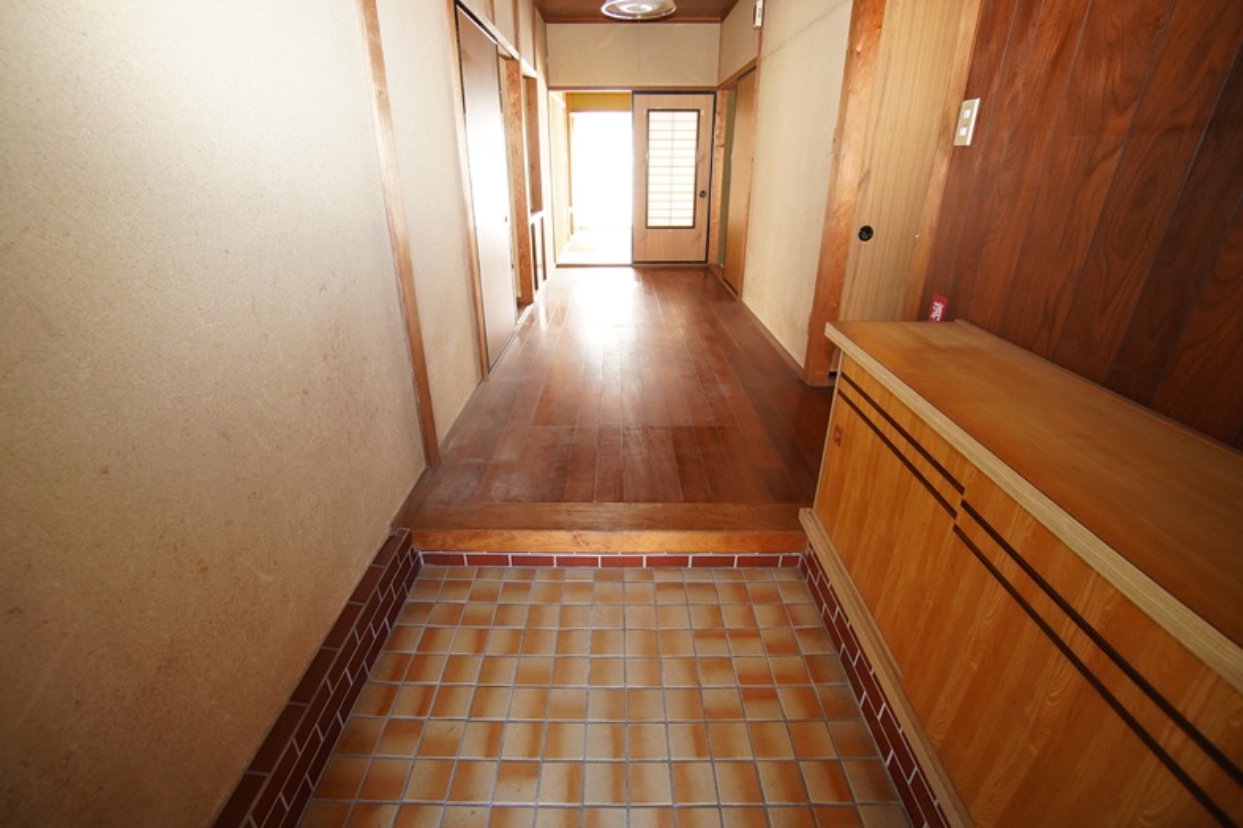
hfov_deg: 100.4
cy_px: 414
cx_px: 622
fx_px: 518
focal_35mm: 15
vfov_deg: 77.3
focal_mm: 10
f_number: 4
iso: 1600
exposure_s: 1/160
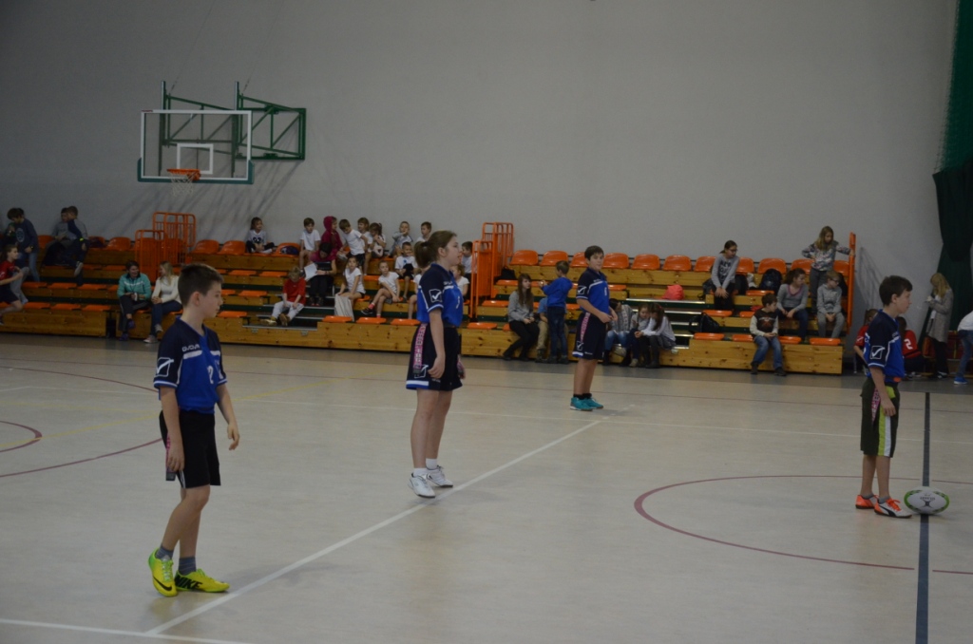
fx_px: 1537
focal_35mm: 57
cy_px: 322
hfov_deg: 35.1
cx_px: 486
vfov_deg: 23.7
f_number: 4.5
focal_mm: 38
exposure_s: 1/200
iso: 1600
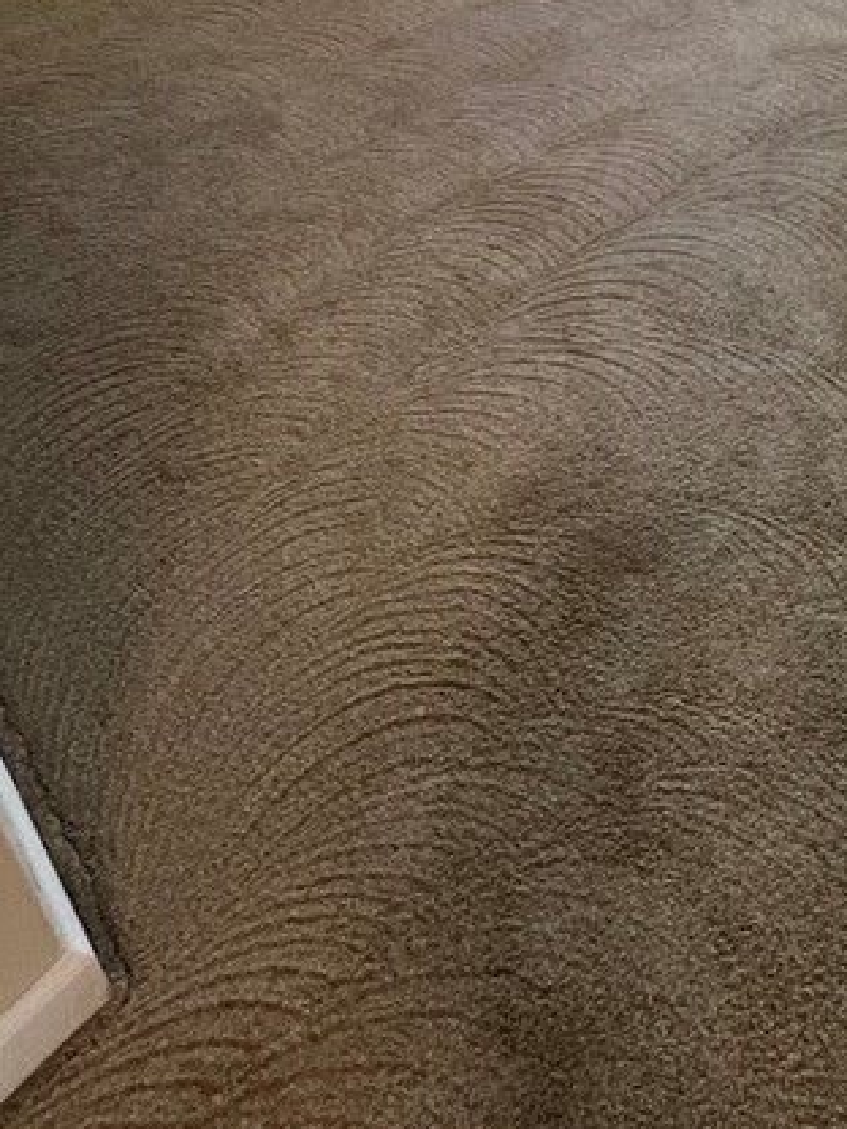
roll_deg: -0.1
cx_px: 823
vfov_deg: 43.1
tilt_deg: -24.5
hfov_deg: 39.6
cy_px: -136
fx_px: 1044
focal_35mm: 32
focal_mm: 1.57
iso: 200
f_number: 1.8
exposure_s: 1/60
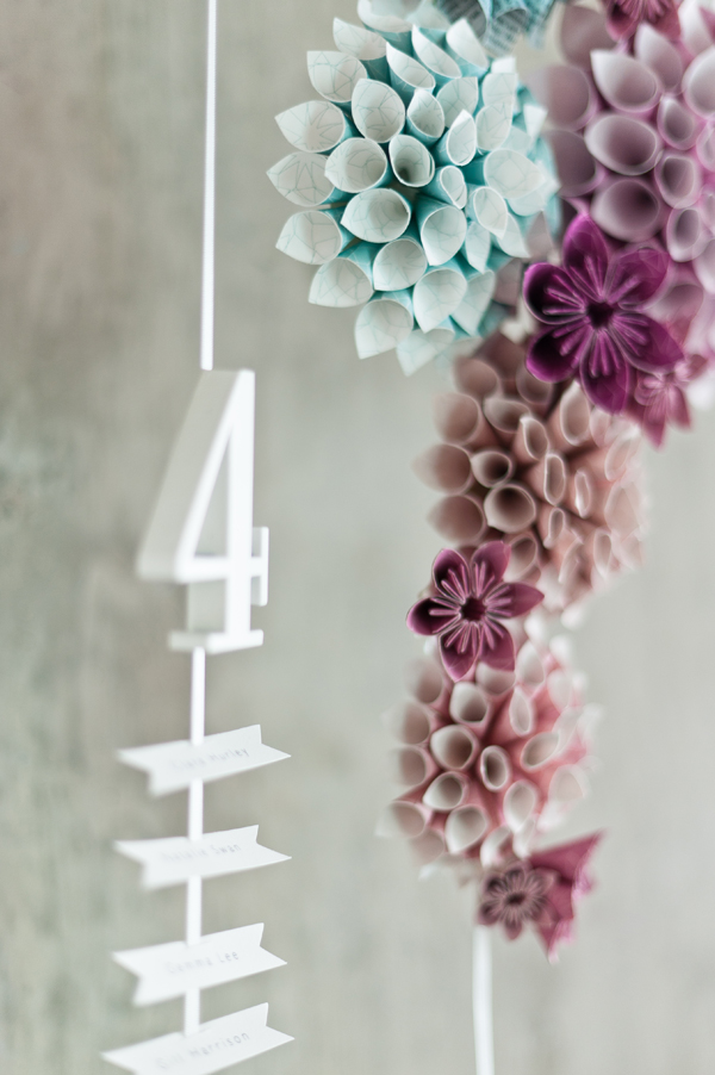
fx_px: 1492
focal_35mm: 50
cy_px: 538
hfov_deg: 27.0
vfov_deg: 39.6
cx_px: 358
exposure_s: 1/160
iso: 200
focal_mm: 50
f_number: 1.4
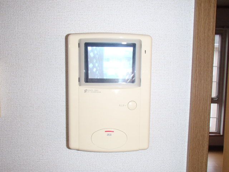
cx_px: 114
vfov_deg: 49.7
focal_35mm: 28
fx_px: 185
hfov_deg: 63.4
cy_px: 86
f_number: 3.9
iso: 400
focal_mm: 5
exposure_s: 1/30
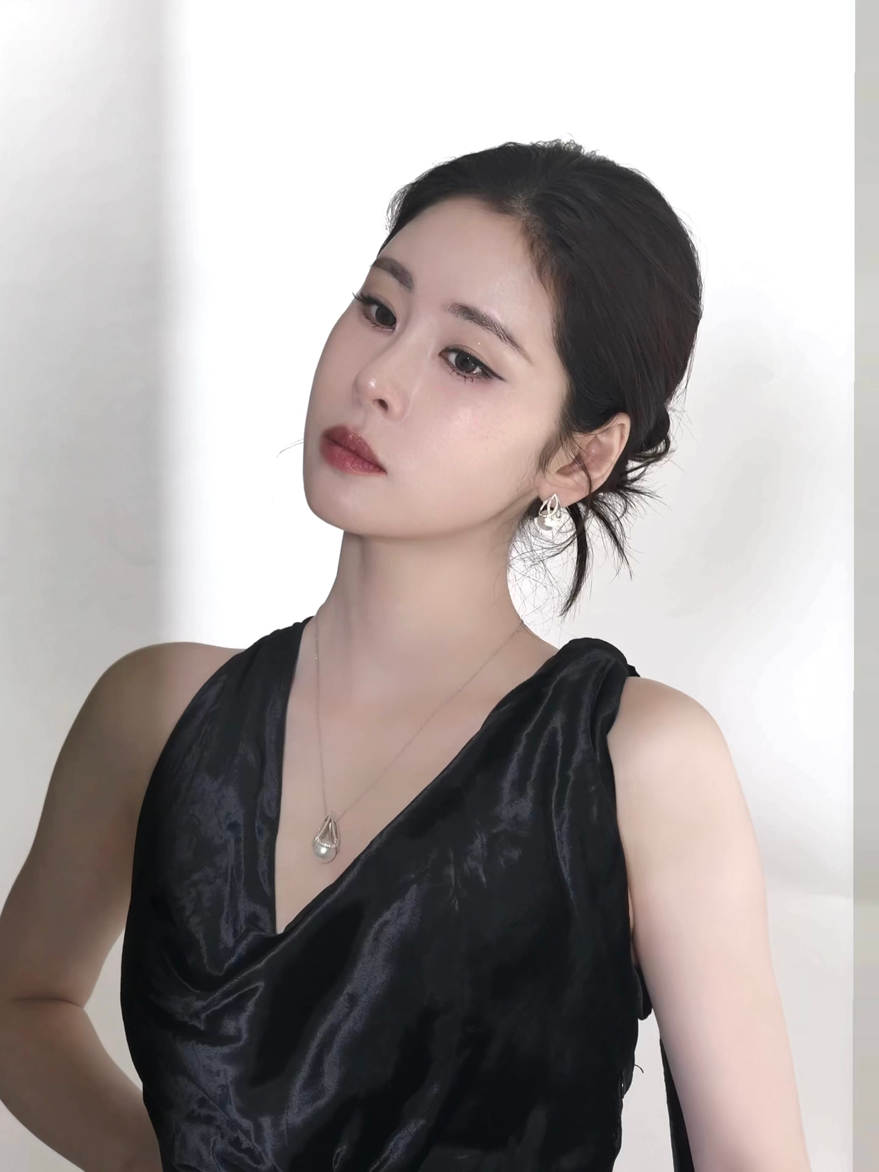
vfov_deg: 67.3
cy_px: 586
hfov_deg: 53.1
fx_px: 880
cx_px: 440
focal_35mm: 26
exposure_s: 1/60
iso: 125
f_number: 1.5
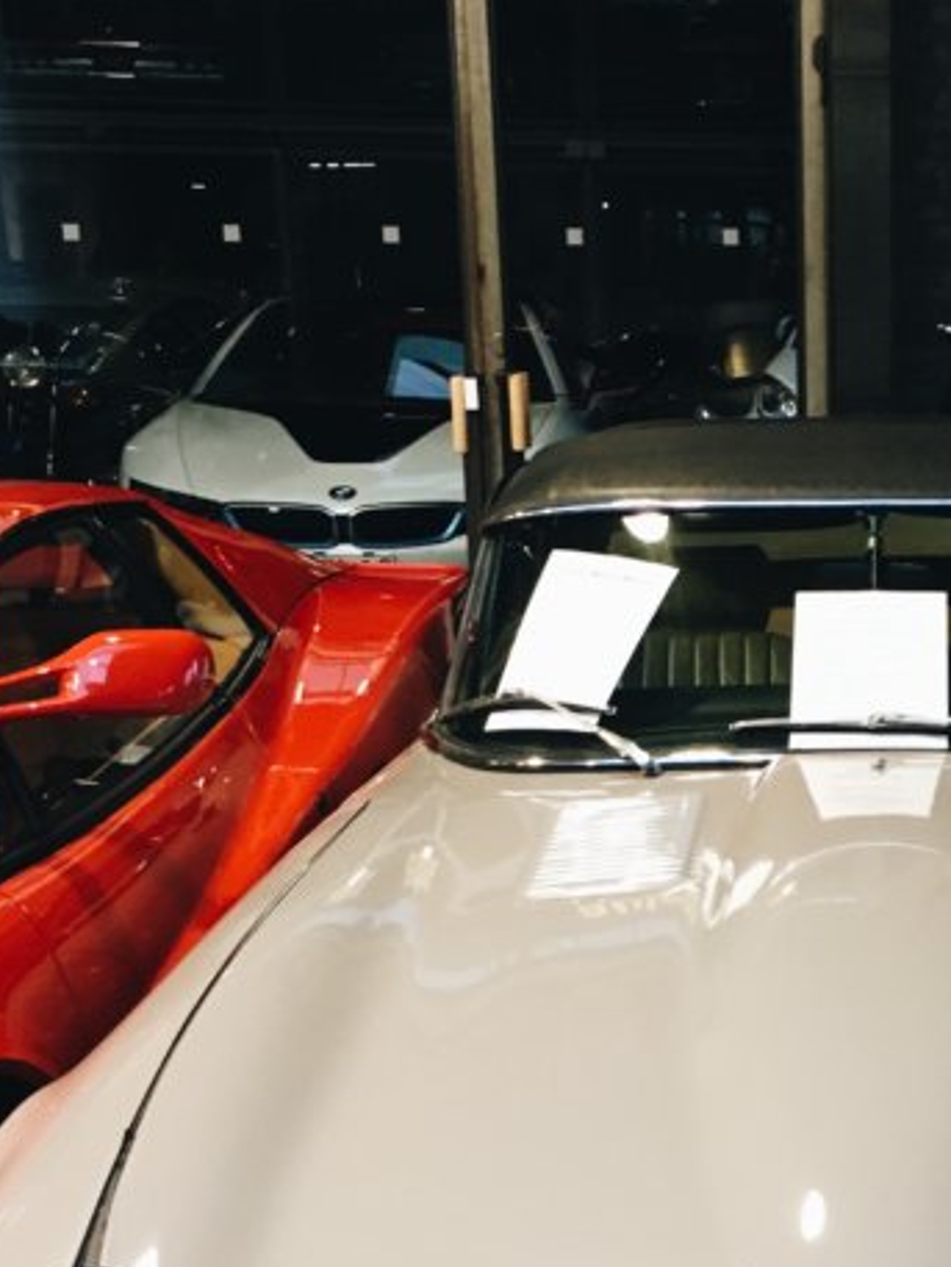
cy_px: 965
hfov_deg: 21.9
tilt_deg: -16.4
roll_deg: +1.0
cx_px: 912
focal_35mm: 65
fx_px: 2380
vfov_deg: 29.3
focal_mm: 4.15
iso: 200
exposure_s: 1/20
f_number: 2.2
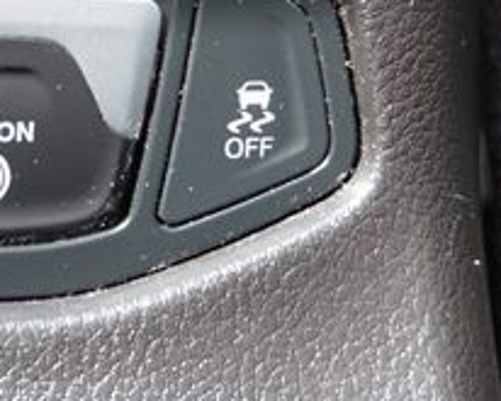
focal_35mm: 105
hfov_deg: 17.9
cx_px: 32
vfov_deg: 14.4
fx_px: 1558
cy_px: -34
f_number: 4.5
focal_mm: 24
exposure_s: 1/60
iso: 250
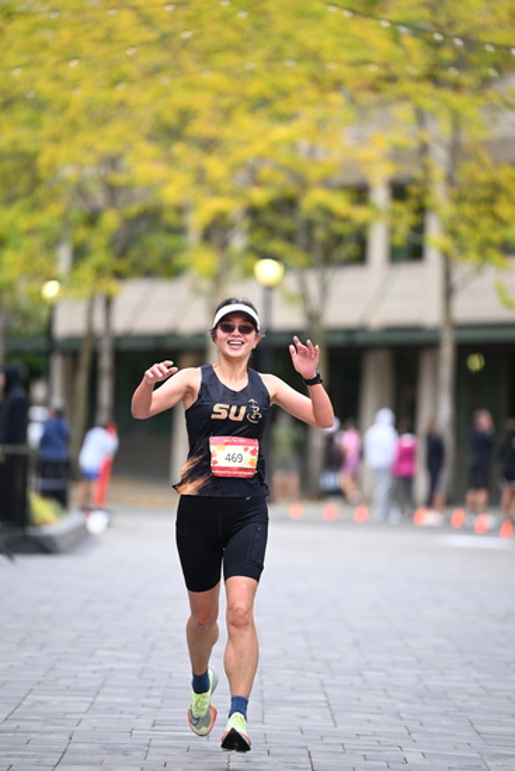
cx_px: 258
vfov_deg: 10.3
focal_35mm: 200
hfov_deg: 6.9
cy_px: 386
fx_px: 4289
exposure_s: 1/2000
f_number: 2.8
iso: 1000
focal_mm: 200
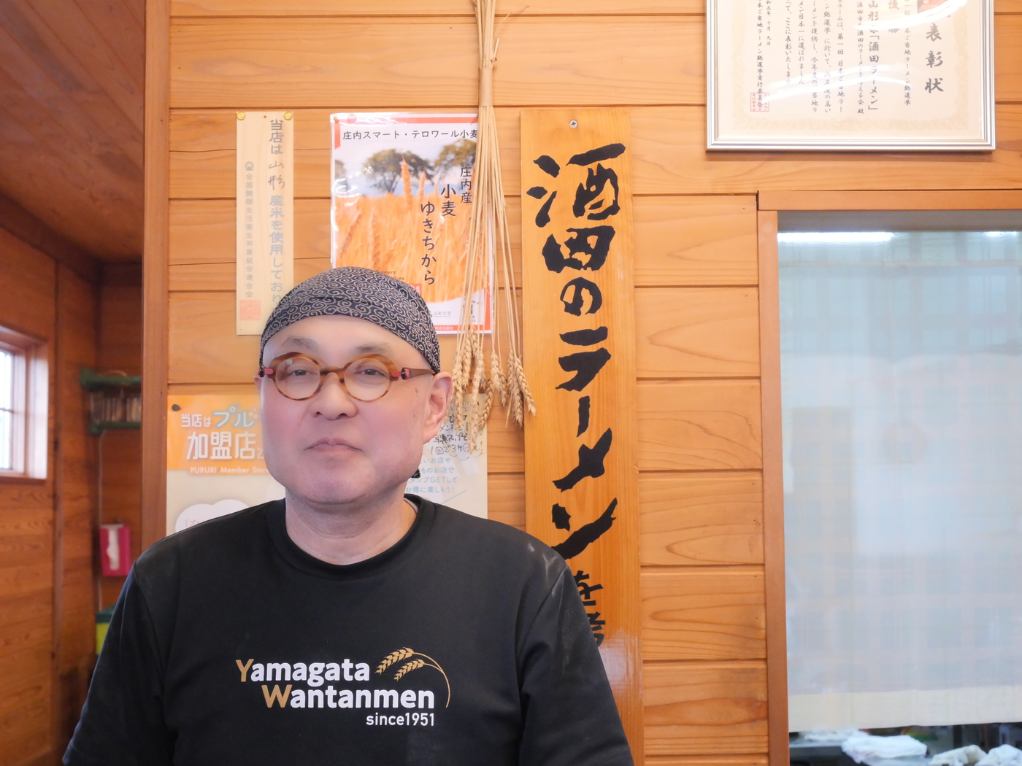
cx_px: 511
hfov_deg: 35.5
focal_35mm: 54
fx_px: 1594
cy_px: 383
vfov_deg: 27.0
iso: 3200
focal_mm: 27
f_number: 5.3
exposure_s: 1/50
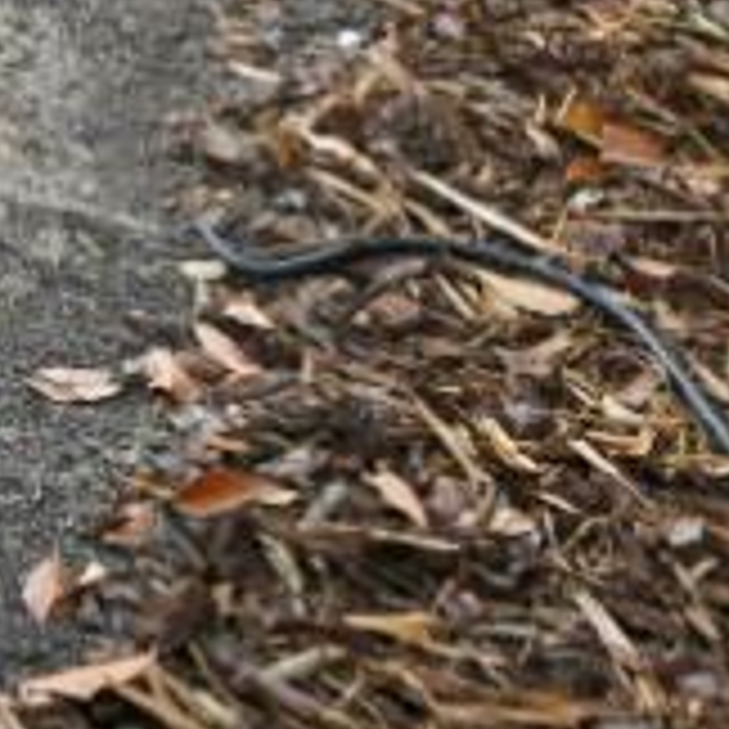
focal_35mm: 126
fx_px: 3002
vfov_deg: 10.8
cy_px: -1260
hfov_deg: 9.5
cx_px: -1674
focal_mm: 16
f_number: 5.6
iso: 125
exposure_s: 1/250
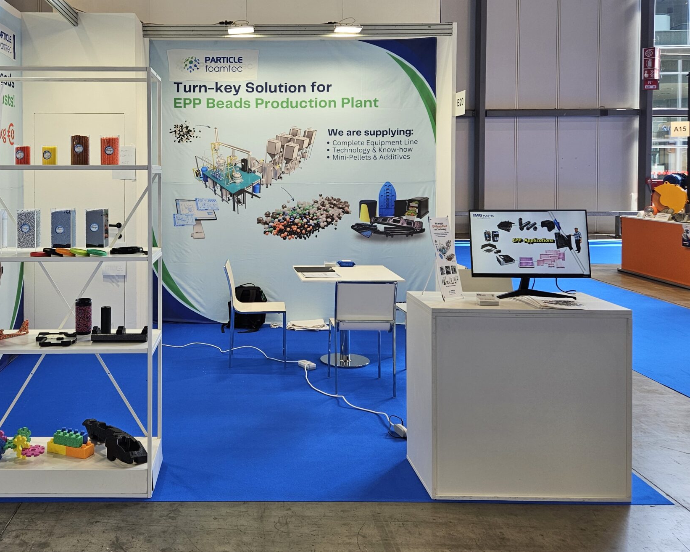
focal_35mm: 35
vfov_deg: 41.6
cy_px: 175
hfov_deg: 50.5
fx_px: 715
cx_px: 226
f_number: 1.8
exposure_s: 1/100
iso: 40
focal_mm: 5.4
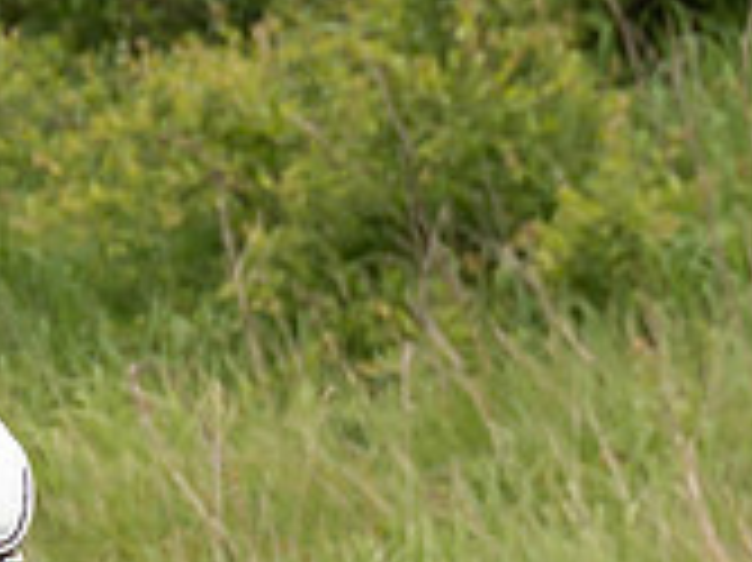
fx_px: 48063
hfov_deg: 0.9
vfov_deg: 0.7
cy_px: 515
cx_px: -103
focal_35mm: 2214
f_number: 4
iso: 160
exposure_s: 1/800
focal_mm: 200
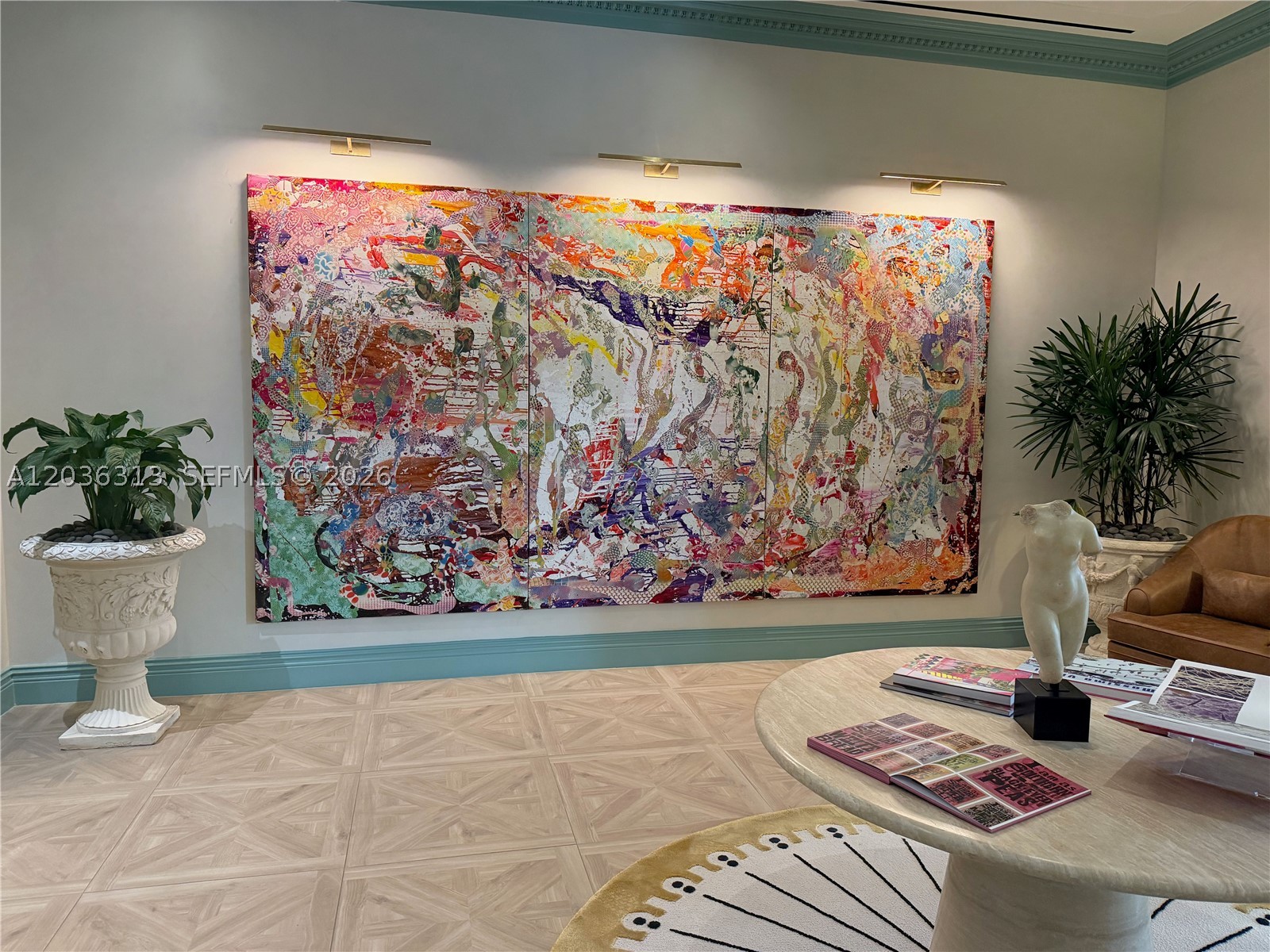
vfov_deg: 56.8
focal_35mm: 24
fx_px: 881
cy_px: 476
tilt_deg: -4.3
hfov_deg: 71.6
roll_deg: -0.1
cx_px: 635
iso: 320
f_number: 1.78
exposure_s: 1/60
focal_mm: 6.76
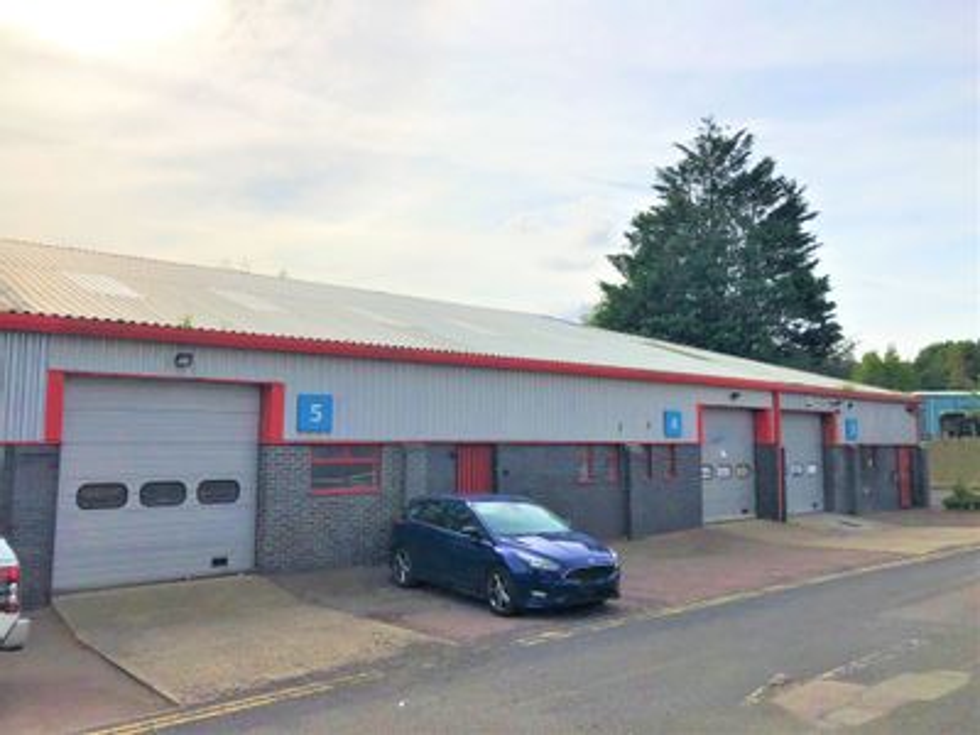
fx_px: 793
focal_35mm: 28
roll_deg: -1.0
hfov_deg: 63.4
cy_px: 368
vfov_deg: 49.7
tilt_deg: +5.2
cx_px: 490
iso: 25
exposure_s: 1/6098
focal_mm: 3.99
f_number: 1.8
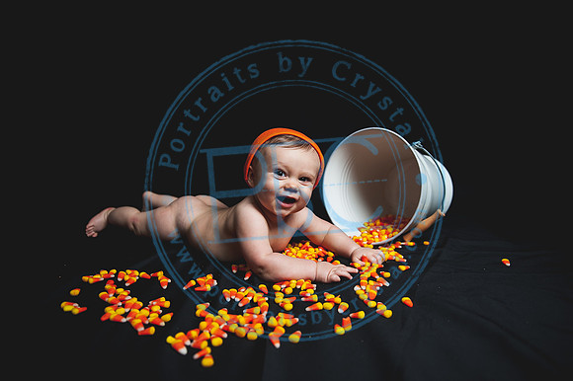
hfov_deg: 67.4
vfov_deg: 47.9
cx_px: 286
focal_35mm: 27
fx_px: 429
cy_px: 190
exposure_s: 1/200
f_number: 2.8
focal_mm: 27
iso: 200
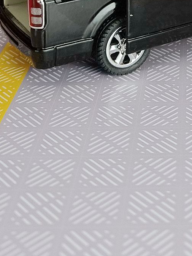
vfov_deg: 28.3
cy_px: -36
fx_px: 451
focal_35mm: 61
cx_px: 140
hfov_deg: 23.8
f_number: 1.88
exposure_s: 1/100
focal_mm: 5.59
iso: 483
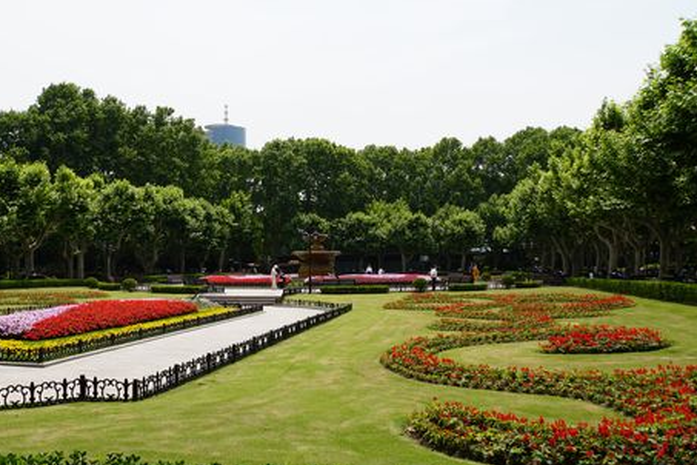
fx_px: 670
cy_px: 253
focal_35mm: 35
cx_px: 295
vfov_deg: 38.2
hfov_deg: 54.7
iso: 100
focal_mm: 19
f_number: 11
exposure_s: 1/125
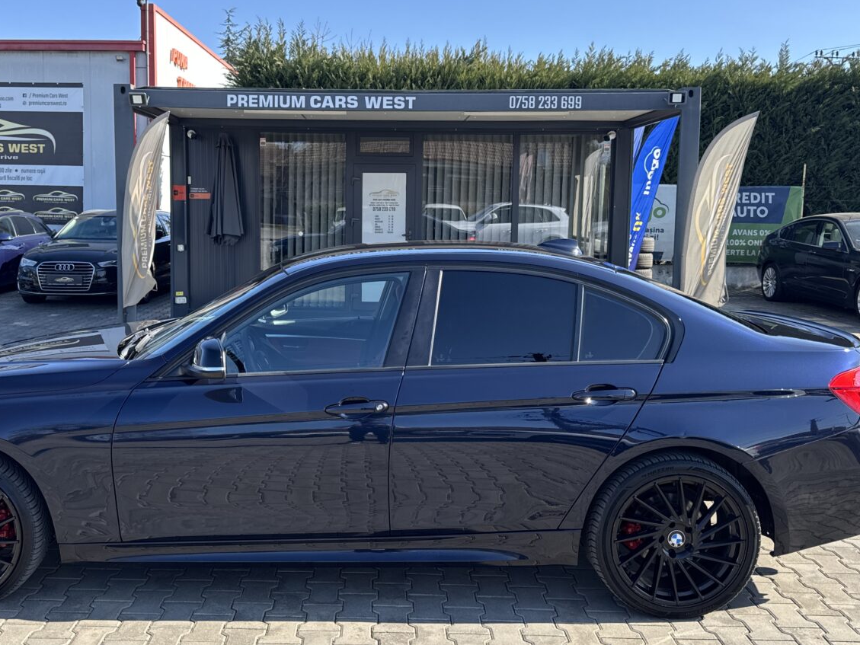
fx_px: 845
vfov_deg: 41.7
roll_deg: -0.9
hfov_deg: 53.7
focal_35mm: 34
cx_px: 360
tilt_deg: -4.5
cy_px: 272
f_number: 1.78
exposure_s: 1/1767
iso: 80
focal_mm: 6.76
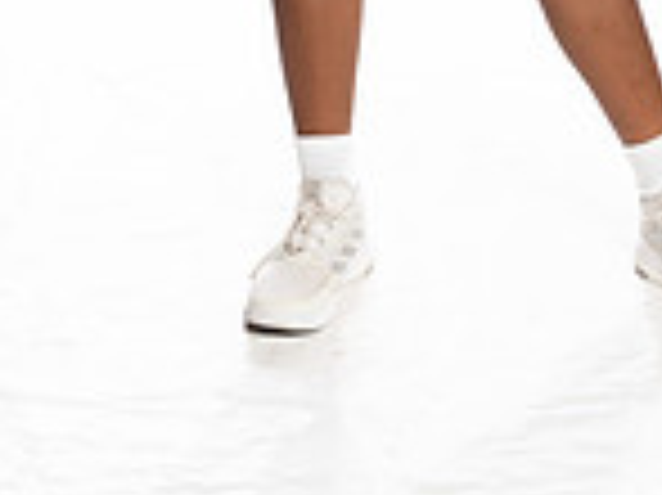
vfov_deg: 9.4
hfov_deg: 13.4
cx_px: 554
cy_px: -508
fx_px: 2809
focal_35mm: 147
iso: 400
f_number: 8
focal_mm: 50
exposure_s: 1/250
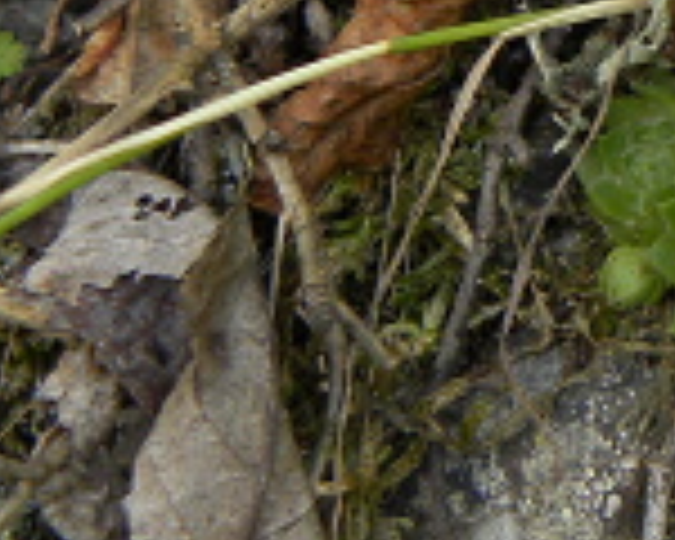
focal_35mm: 103
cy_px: -40
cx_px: 1004
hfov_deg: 16.9
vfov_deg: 14.6
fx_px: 2058
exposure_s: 1/60
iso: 64
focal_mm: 5.9
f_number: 2.8
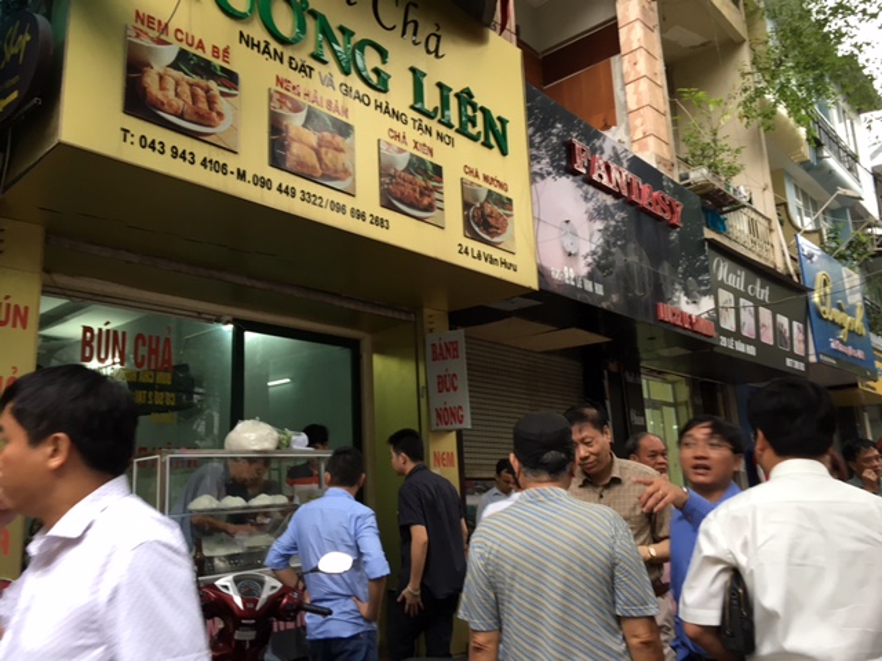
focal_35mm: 29
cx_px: 441
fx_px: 739
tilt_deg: +12.2
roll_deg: +3.4
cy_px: 330
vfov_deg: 48.2
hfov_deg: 61.7
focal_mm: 4.15
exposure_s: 1/33
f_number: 2.2
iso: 80
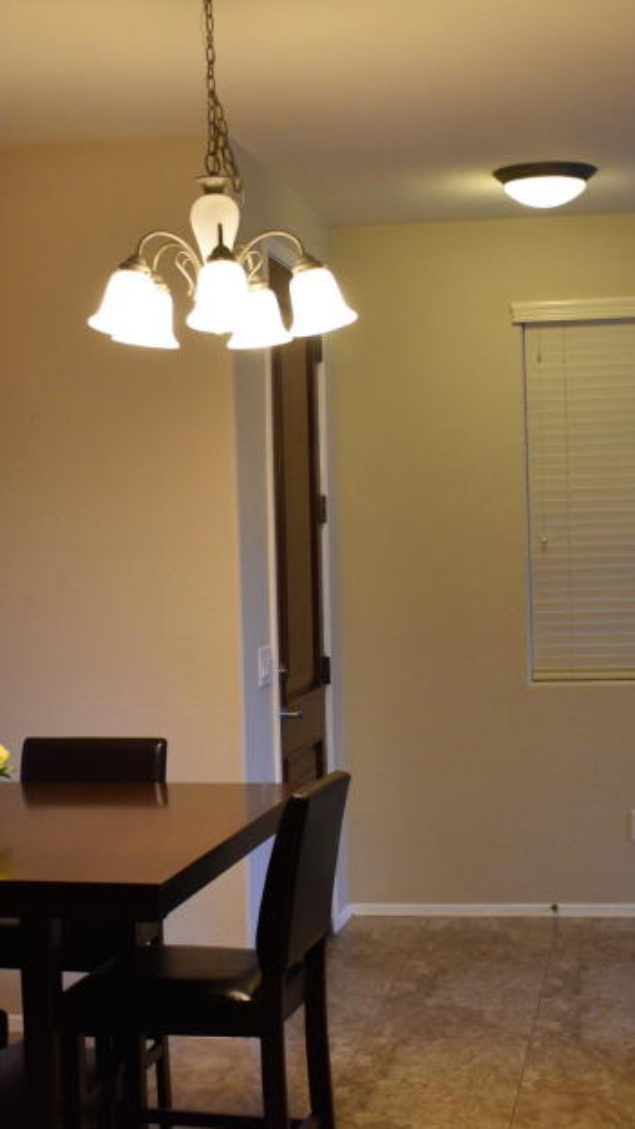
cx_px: 331
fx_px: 1736
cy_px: 516
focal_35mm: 58
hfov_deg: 20.7
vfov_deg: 36.0
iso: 720
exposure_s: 1/60
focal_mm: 20
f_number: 4
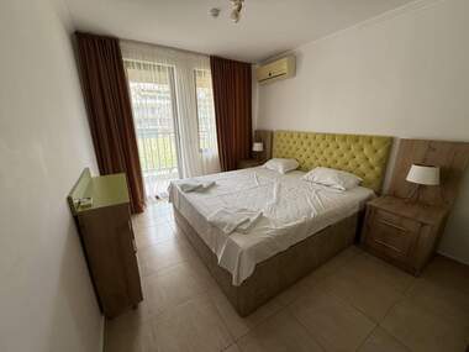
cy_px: 176
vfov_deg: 85.7
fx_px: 190
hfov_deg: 102.1
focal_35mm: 14
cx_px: 234
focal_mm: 2.22
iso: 64
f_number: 2.2
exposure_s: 1/99
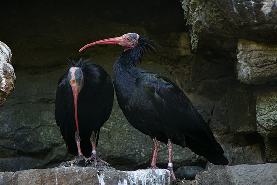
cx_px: 138
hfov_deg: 6.5
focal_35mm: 315
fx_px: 2424
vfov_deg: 4.4
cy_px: 92
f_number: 4
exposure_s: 1/250
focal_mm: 210
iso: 1600
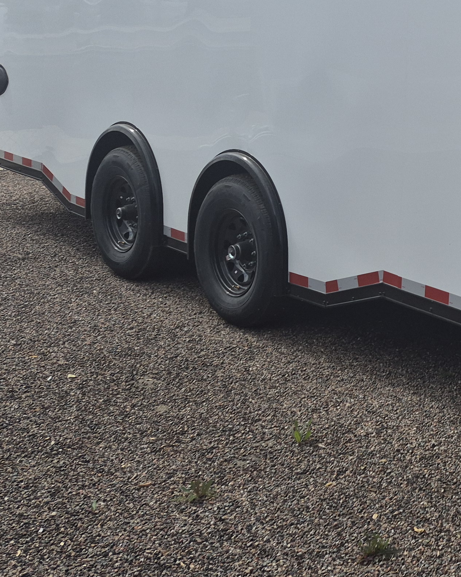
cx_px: 666
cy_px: 56
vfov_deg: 31.4
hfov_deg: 22.5
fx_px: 972
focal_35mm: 57
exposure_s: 1/5376
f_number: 1.8
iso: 80
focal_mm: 5.4
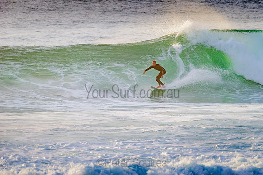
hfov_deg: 3.4
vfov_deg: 2.2
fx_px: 4478
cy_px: 68
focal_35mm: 613
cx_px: 161
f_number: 5.6
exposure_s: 1/2000
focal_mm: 500
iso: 400
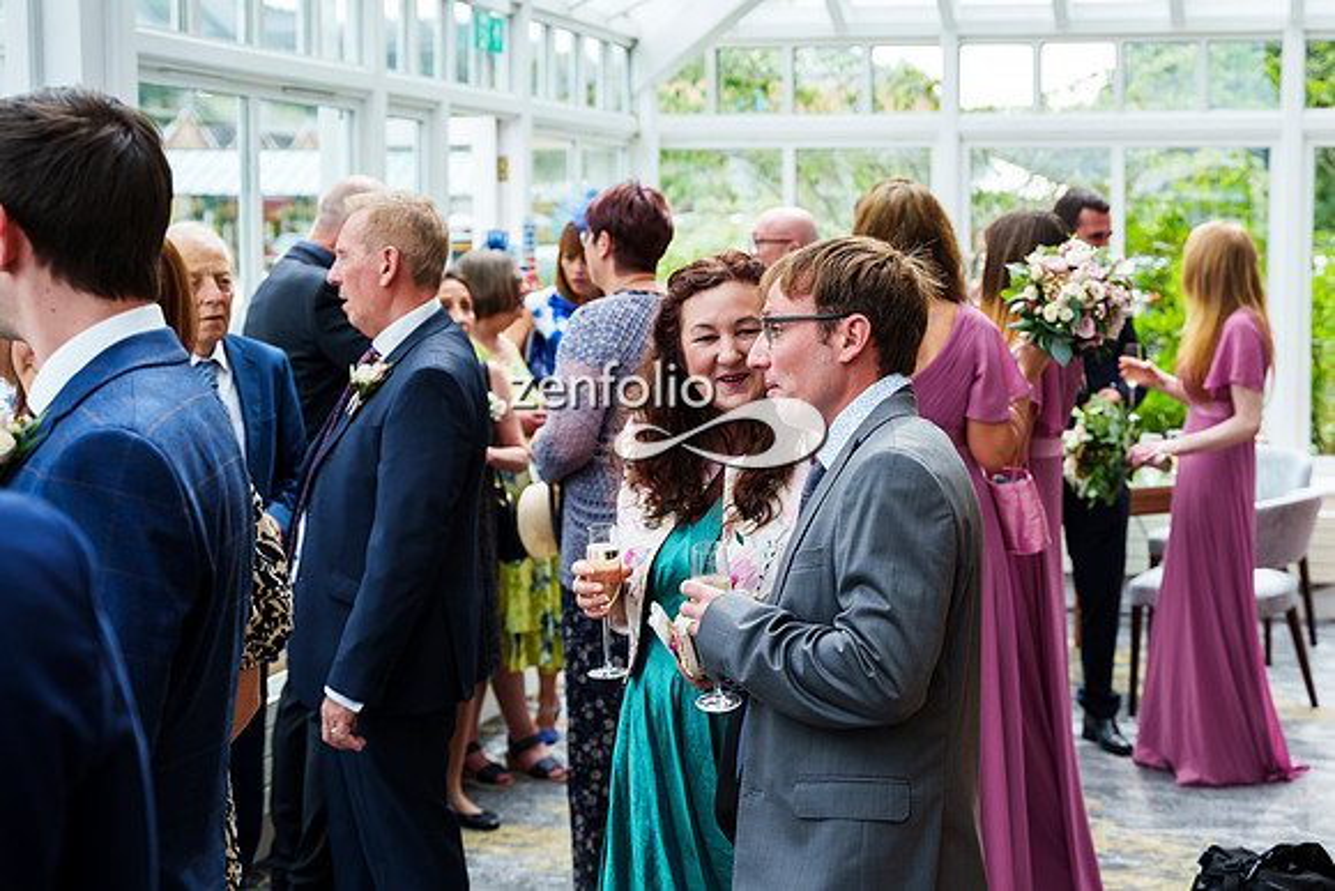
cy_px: 359
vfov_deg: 23.9
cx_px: 799
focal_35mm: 57
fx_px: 2097
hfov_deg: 35.2
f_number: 3.5
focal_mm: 47
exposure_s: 1/1600
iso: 800
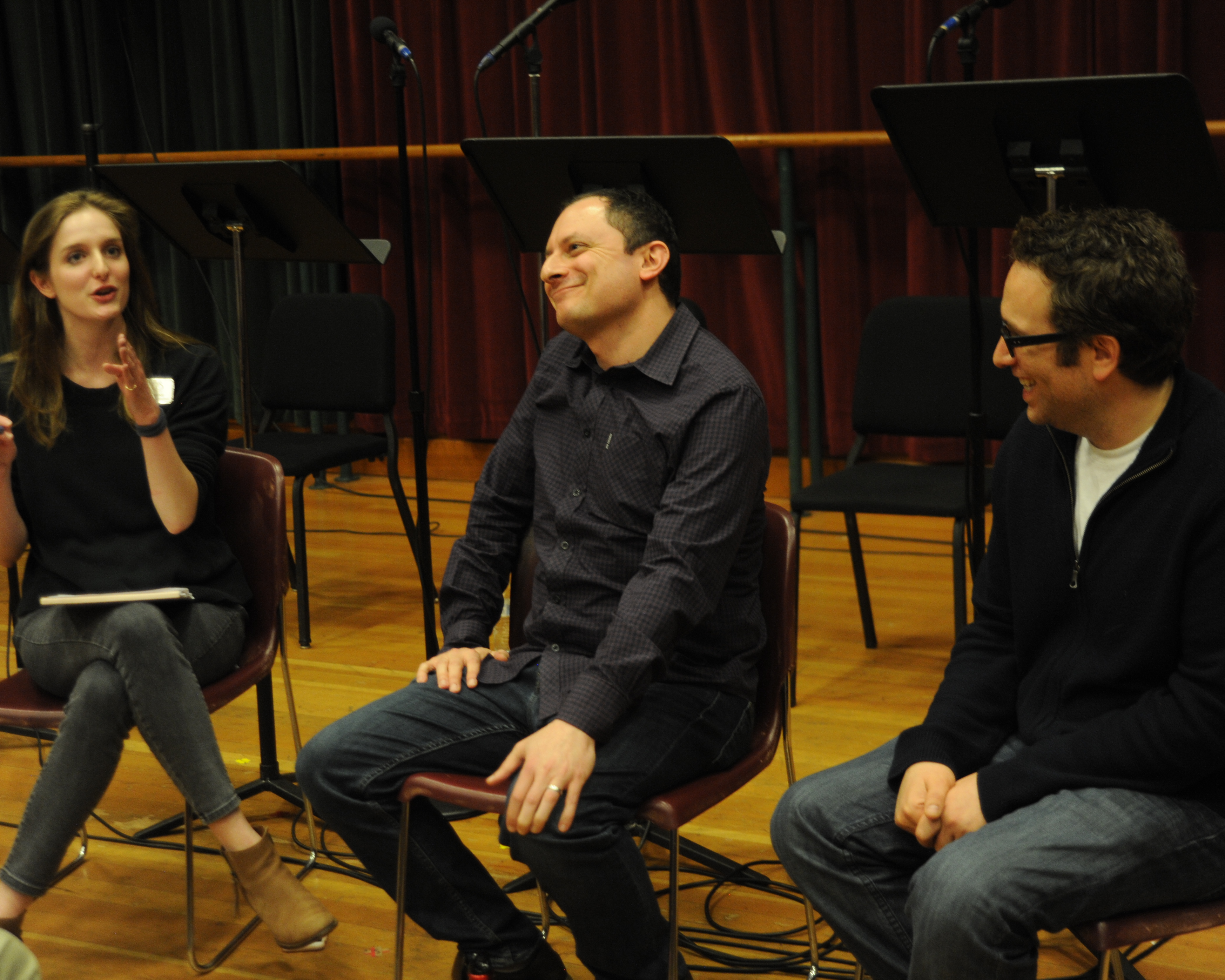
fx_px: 2320
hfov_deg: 29.6
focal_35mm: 64
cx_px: 634
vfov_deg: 23.8
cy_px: 496
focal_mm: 56
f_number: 4
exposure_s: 1/100
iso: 1600
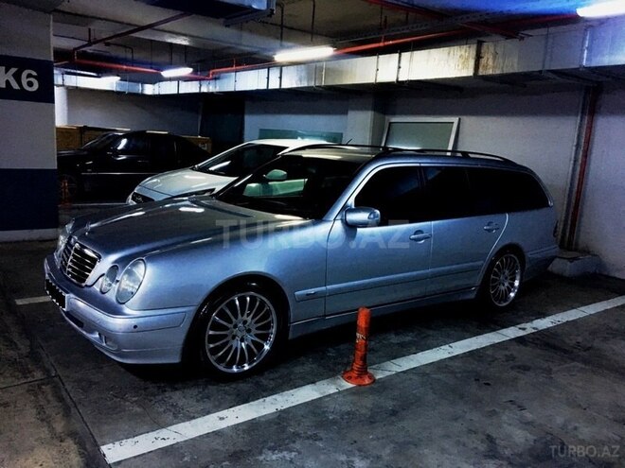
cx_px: 312
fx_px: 524
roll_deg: -2.6
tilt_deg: -9.7
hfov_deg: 61.7
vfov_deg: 48.2
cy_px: 234
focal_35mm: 29
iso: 250
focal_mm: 4.15
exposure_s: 1/17
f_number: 2.2
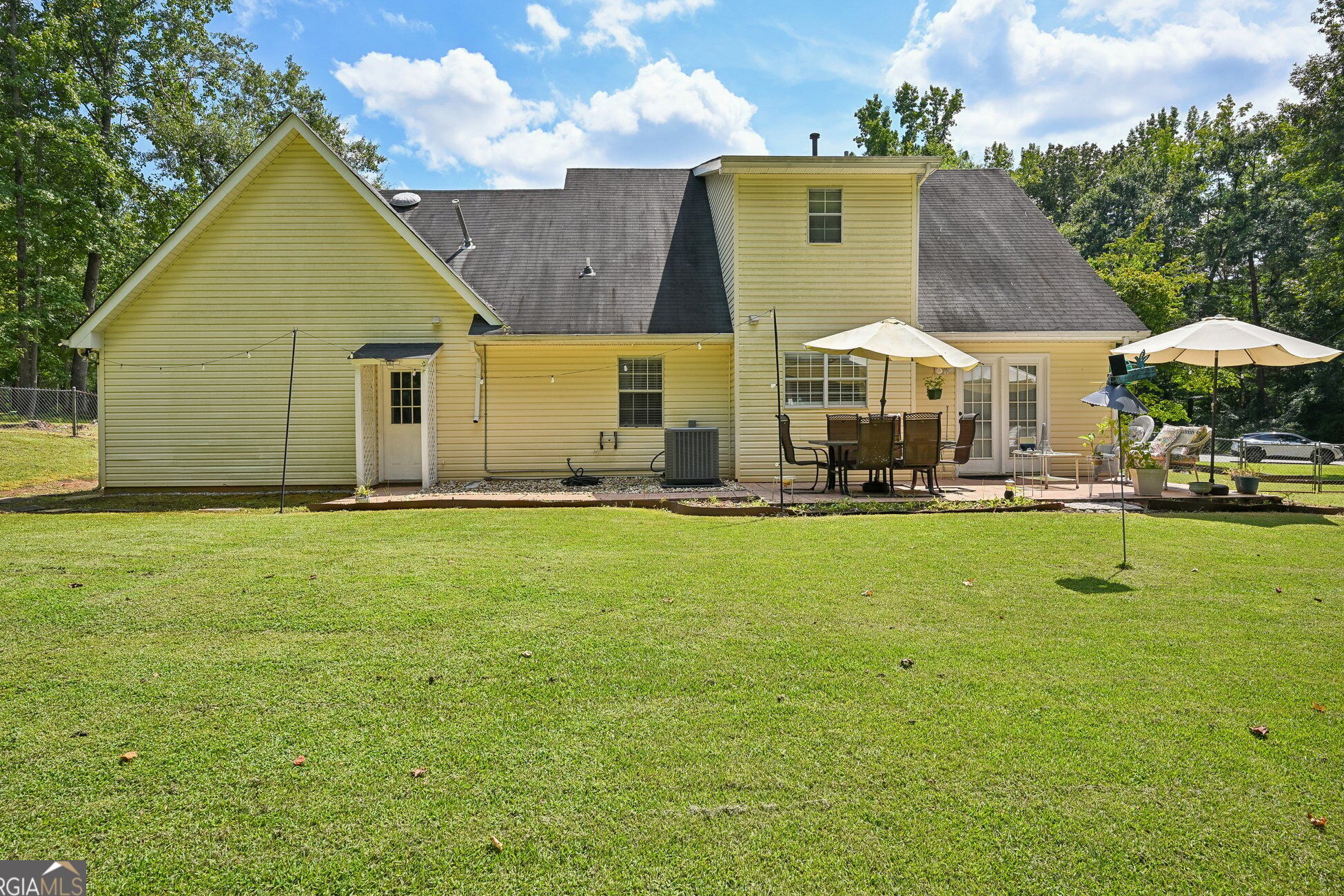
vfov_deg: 59.5
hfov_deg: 81.2
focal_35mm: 21
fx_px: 784
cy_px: 437
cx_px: 651
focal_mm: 20
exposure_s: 1/250
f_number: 8
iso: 100
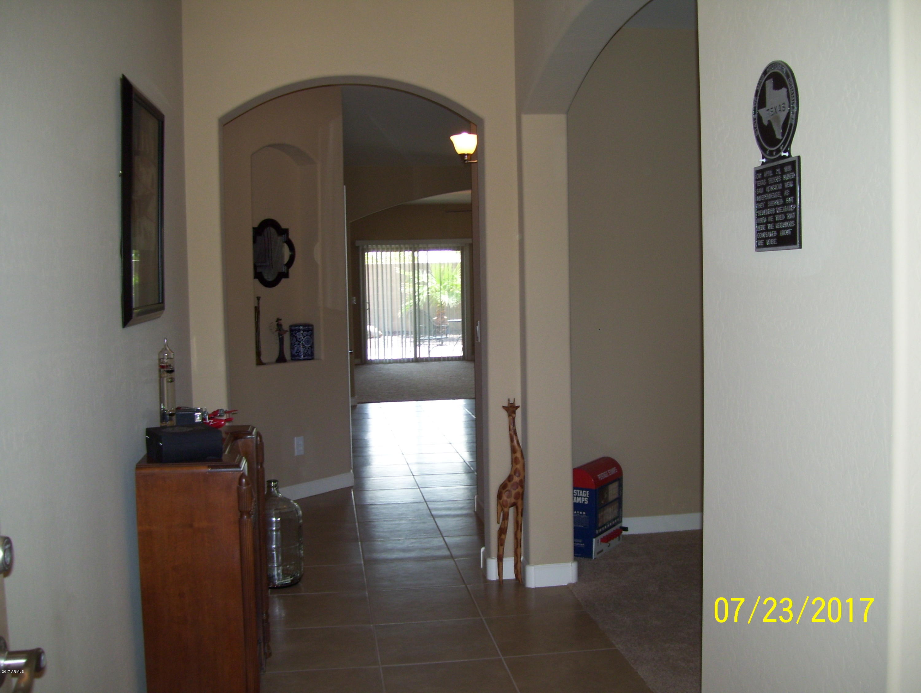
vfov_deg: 39.7
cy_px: 346
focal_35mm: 36
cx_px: 460
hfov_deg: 51.3
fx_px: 959
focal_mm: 6
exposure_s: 1/60
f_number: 2.7
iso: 80
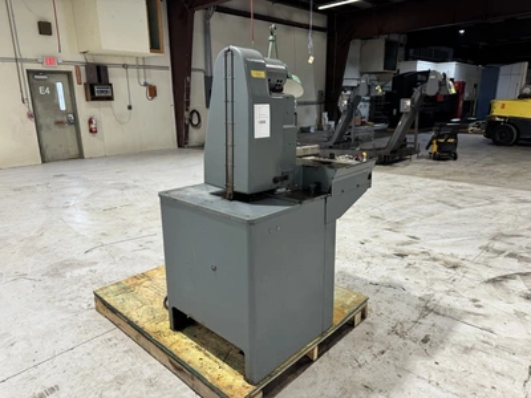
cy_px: 199
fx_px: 368
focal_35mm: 24
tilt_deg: -16.0
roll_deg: +1.0
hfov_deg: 71.6
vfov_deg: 56.8
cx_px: 266
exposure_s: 1/120
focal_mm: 6.76
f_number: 1.78
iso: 125
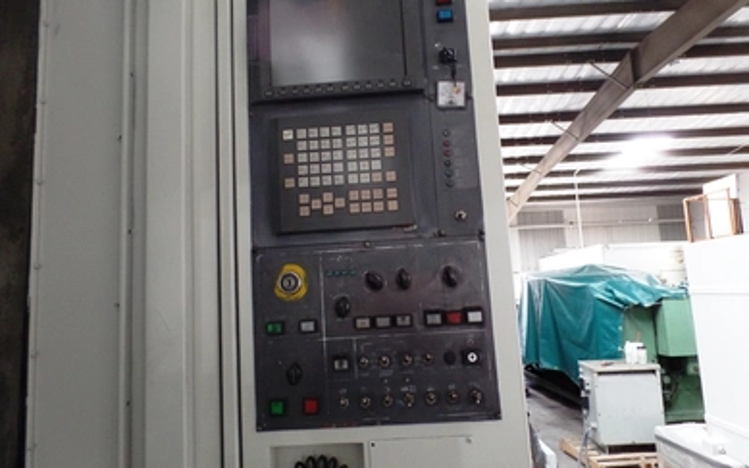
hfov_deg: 72.6
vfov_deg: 49.2
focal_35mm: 25
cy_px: 214
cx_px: 371
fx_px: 510
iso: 320
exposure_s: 1/30
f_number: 2.8
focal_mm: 4.1
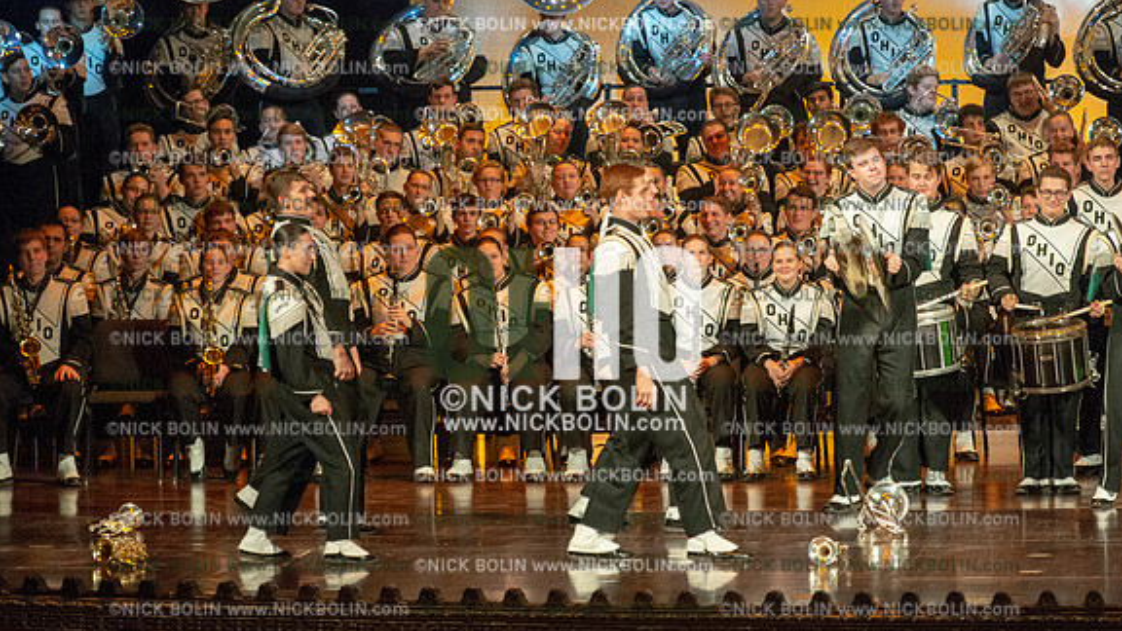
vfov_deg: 5.8
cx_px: 563
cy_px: 339
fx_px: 6277
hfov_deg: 10.2
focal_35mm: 211
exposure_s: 1/320
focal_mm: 200
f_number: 5.6
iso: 8000
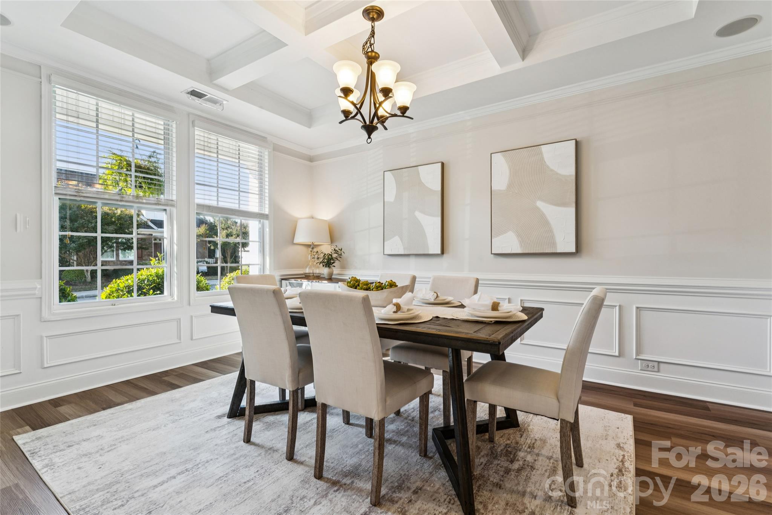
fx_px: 345
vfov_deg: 73.4
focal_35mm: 16
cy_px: 258
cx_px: 386
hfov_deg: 96.4
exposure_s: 1/6
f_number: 13
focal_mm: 16.1
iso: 200
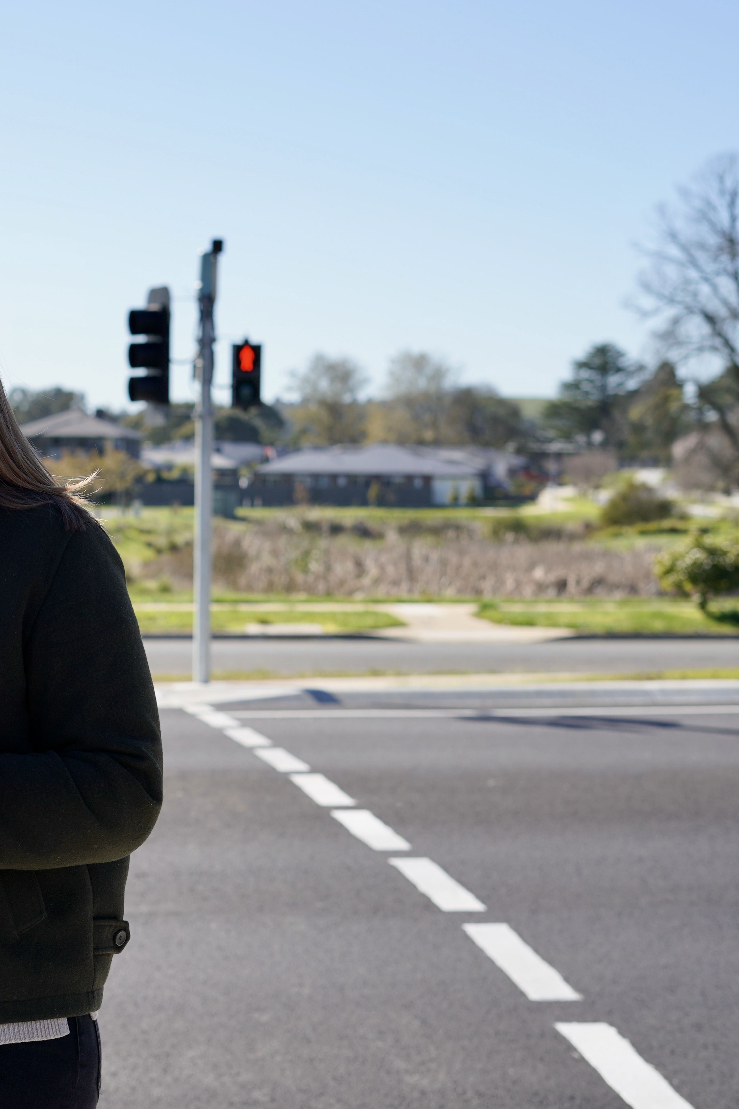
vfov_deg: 26.3
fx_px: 2371
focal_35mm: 77
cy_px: 545
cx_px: 19
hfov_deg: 17.4
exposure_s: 1/640
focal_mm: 50
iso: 100
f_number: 4.5
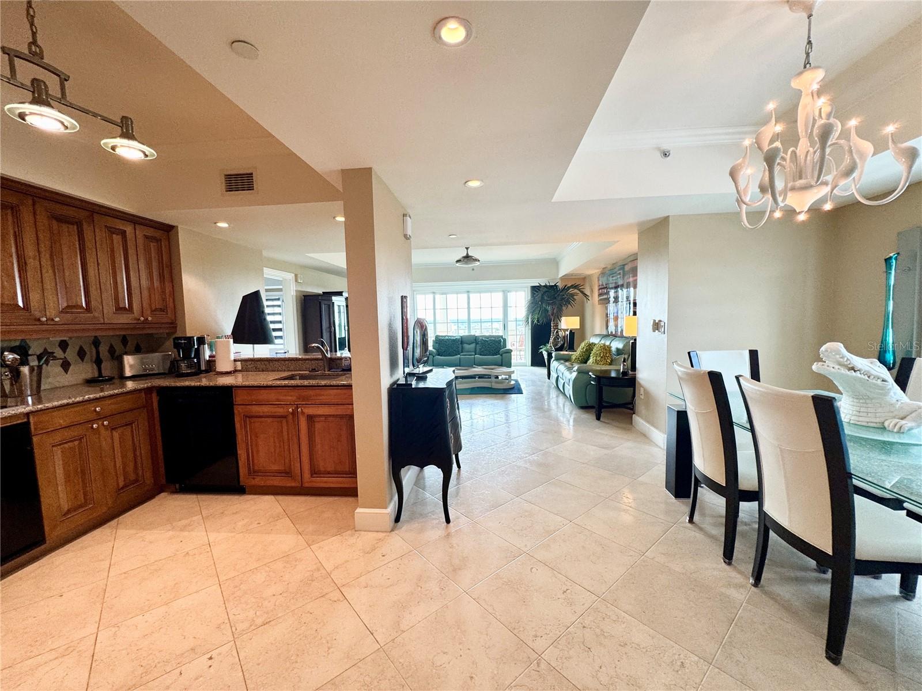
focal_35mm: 14
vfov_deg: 85.7
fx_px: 373
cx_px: 461
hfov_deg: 102.1
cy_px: 346
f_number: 2.2
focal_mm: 2.22
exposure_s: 1/120
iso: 160
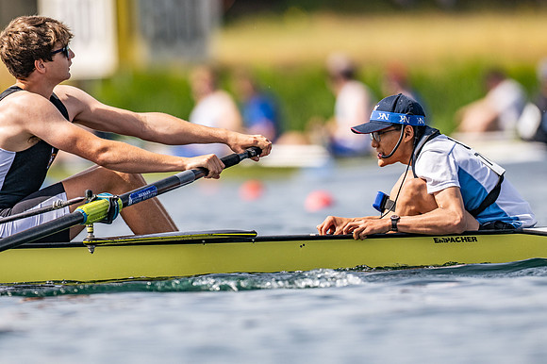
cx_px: 274
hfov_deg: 2.3
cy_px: 182
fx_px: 13667
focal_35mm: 900
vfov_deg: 1.5
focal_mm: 600
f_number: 4
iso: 180
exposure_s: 1/2500
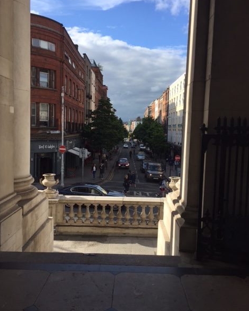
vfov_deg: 57.1
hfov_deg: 47.2
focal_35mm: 31
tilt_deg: -4.0
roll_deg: -2.0
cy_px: 150
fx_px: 285
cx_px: 127
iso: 32
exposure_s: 1/1163
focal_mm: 4.15
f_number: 2.2
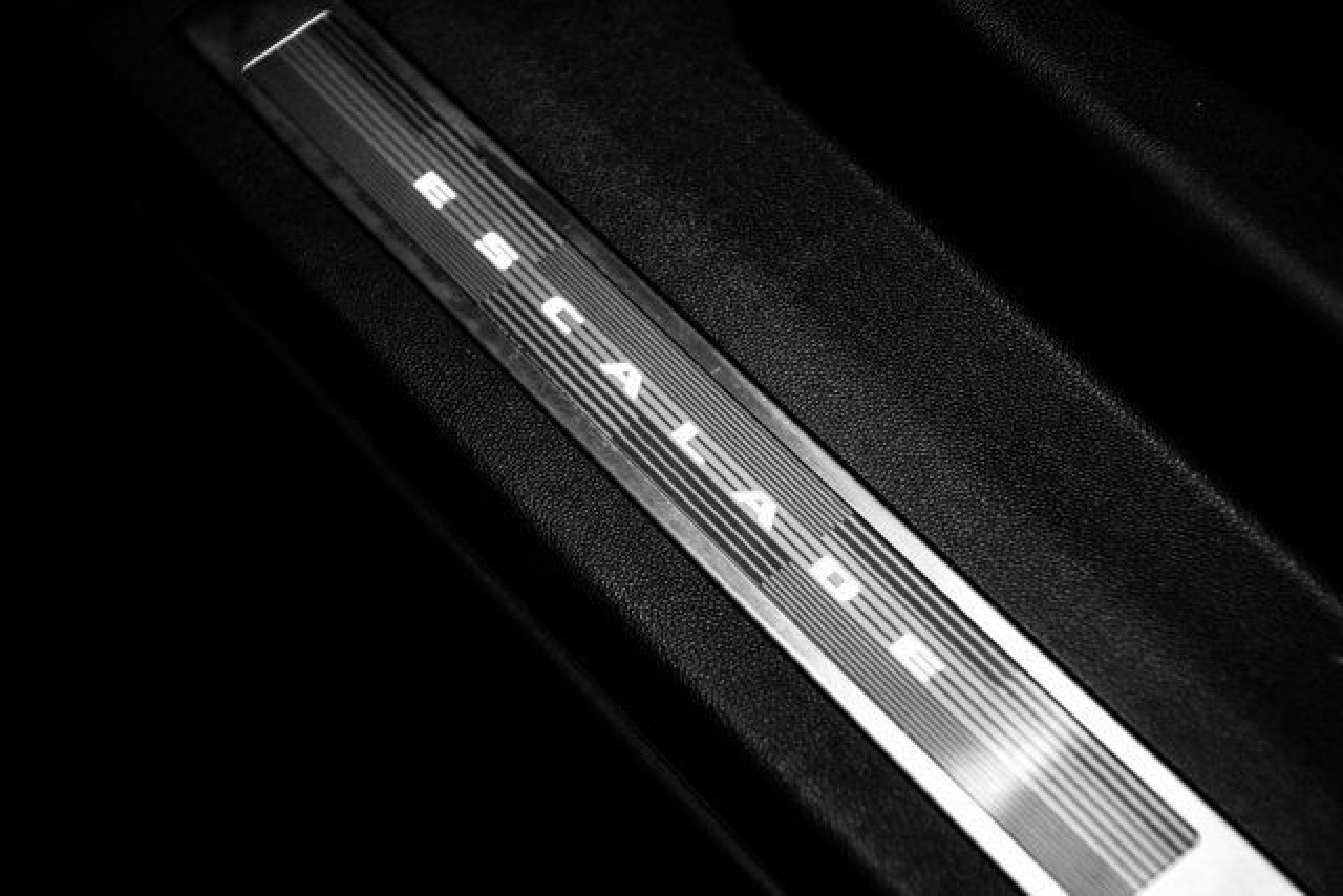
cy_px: 448
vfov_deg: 19.5
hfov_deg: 28.8
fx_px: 2612
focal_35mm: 70
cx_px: 672
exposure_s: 1/250
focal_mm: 70
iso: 1600
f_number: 5
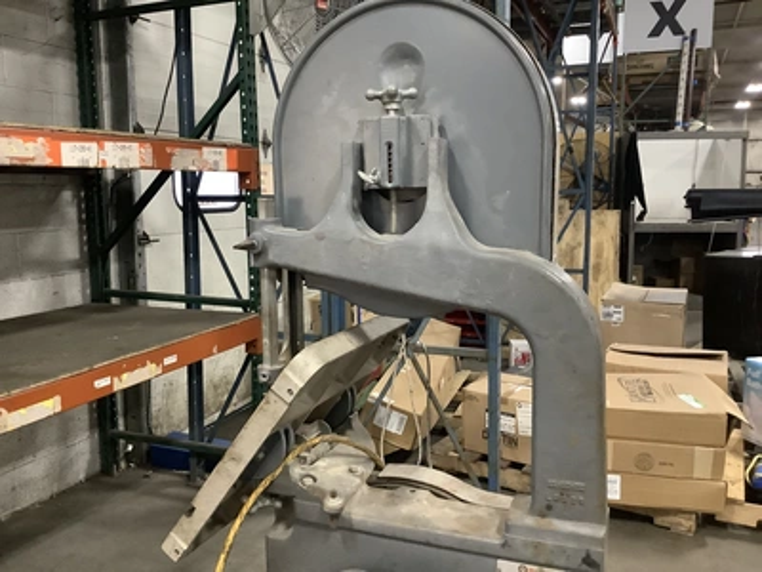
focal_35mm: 31
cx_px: 381
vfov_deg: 45.4
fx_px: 682
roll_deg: +0.7
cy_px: 286
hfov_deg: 58.4
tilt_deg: -9.0
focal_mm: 3.3
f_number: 2.4
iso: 400
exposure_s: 1/30
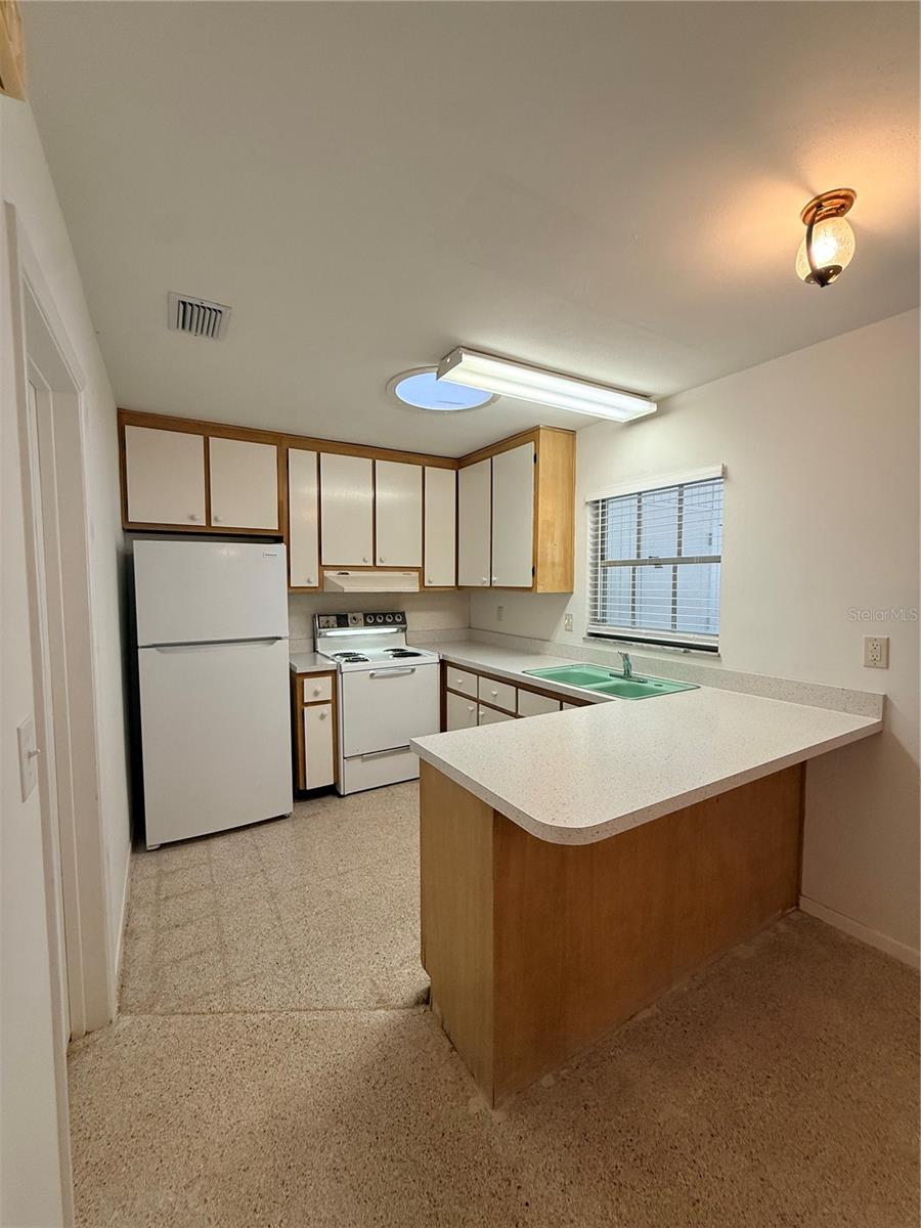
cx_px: 460
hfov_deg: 85.7
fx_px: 497
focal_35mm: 14
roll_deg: -0.2
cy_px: 614
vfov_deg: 102.1
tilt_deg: -2.8
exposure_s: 1/120
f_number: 2.2
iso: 125
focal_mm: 2.22
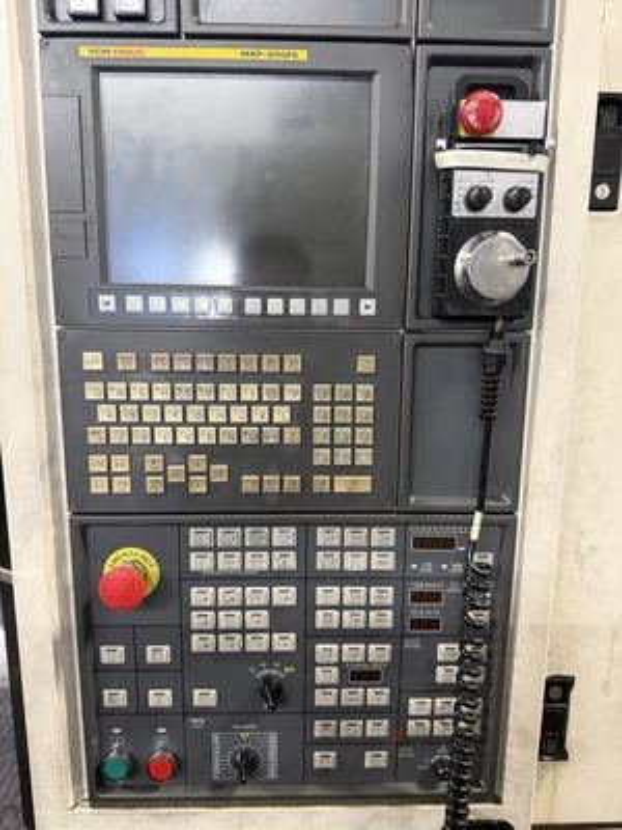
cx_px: 311
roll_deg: -1.0
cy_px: 415
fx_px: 575
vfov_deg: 71.6
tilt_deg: -9.6
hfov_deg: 56.8
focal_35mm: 24
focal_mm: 6.76
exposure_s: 1/60
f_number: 1.78
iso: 640
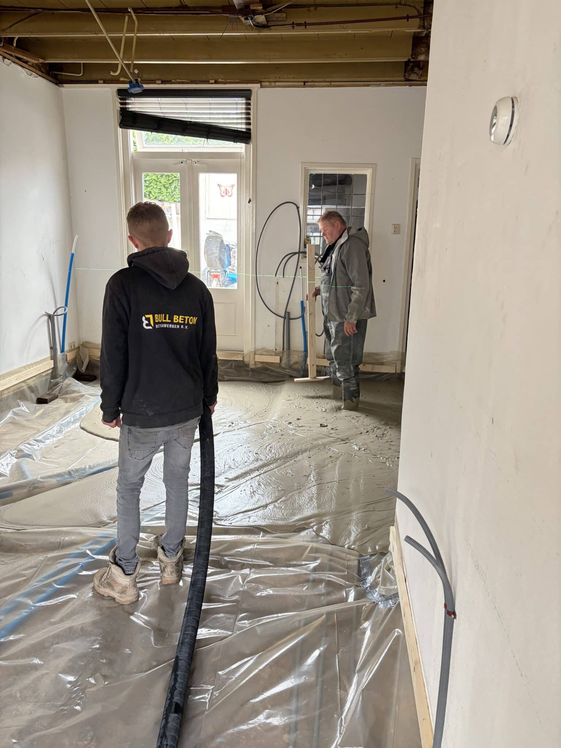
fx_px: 562
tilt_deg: -13.0
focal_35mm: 26
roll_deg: -1.2
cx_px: 280
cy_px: 374
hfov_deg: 53.1
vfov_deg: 67.3
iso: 125
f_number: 1.6
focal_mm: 5.96
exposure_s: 1/60
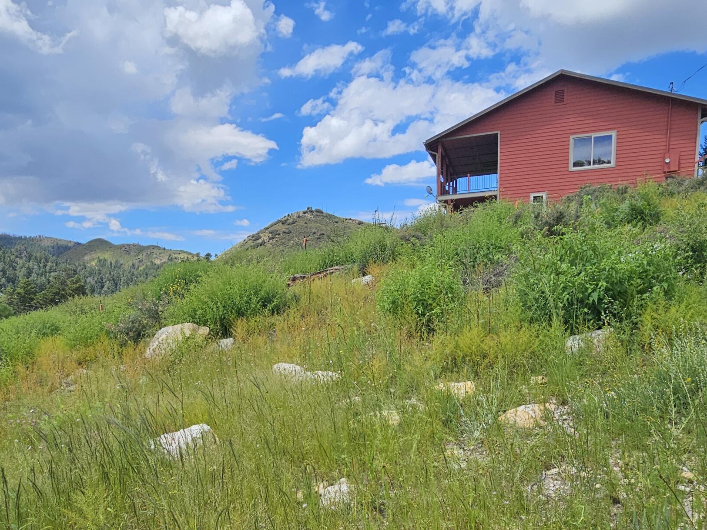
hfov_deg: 71.0
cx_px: 289
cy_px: 350
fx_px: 490
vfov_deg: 55.7
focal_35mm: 24
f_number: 2.2
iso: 50
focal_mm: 2.2
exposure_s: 1/3185
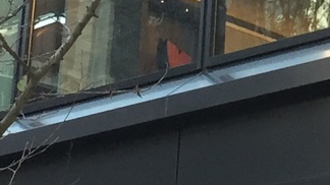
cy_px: -61
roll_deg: -1.8
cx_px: 418
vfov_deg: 6.0
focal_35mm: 200
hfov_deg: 10.6
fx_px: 1749
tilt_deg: +22.7
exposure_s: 1/33
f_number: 2.2
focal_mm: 4.15
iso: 50
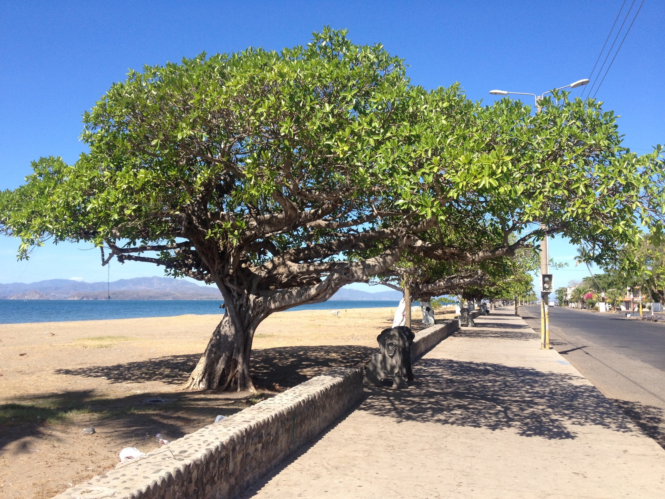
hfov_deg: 52.6
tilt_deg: +1.8
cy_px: 250
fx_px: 672
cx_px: 332
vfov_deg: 40.7
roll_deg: +0.1
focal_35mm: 35
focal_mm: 4.28
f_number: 2.4
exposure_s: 1/1104
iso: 50
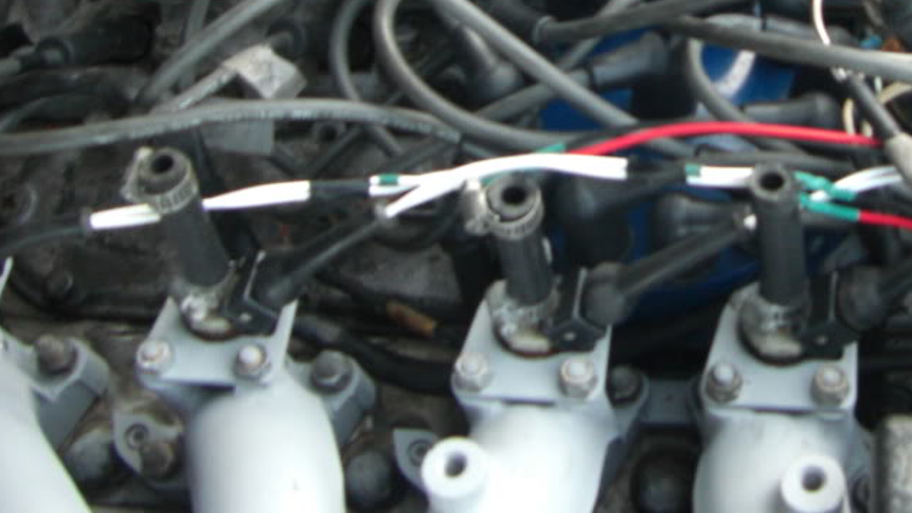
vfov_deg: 17.5
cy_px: -6
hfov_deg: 30.9
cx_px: 686
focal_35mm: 67
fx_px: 1620
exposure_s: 1/30
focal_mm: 6.3
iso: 200
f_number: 3.4
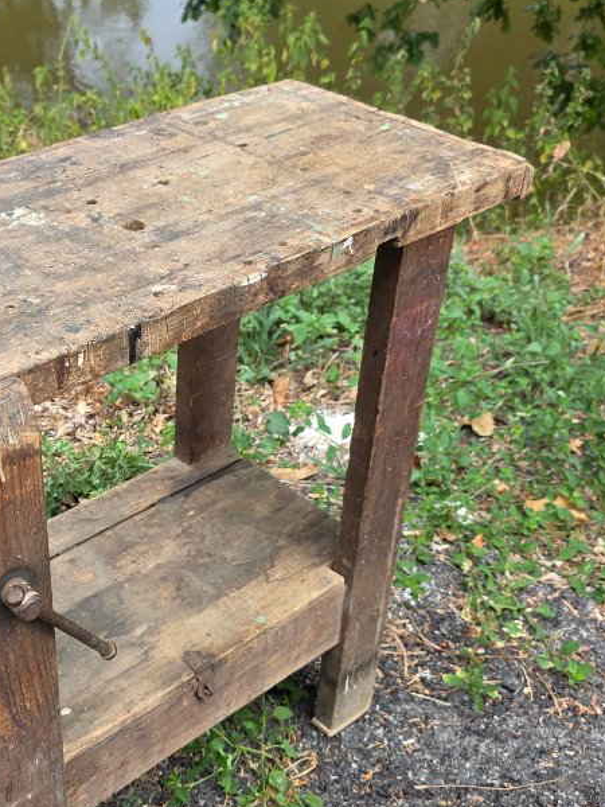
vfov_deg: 41.2
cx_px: 120
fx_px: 1072
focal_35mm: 46
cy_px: 436
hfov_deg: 30.7
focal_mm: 6.3
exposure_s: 1/359
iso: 40
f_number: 1.7
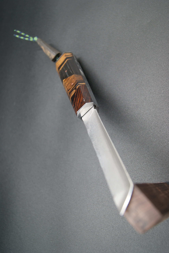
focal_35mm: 36
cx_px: 84
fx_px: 253
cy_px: 126
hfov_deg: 37.0
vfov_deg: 53.1
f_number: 4
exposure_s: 1/40
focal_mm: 24
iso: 125
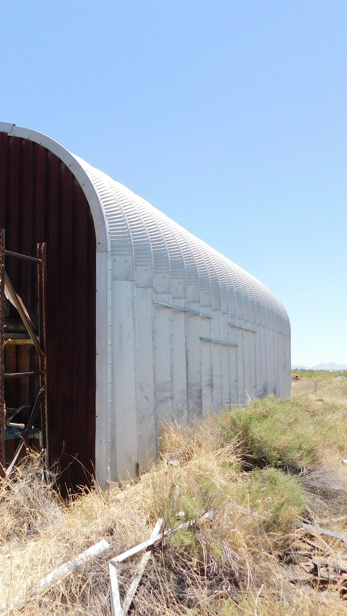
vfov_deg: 56.6
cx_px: 65
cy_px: 312
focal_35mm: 35
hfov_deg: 32.7
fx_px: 573
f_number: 3
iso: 125
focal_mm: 4
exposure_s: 1/1000
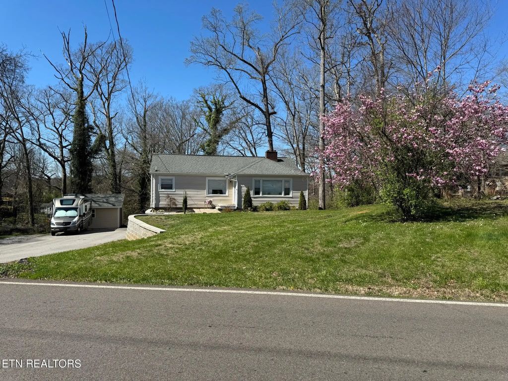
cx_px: 254
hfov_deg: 71.6
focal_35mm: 24
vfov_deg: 56.8
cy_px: 190
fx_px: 352
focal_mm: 6.86
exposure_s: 1/3802
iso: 80
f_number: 1.78
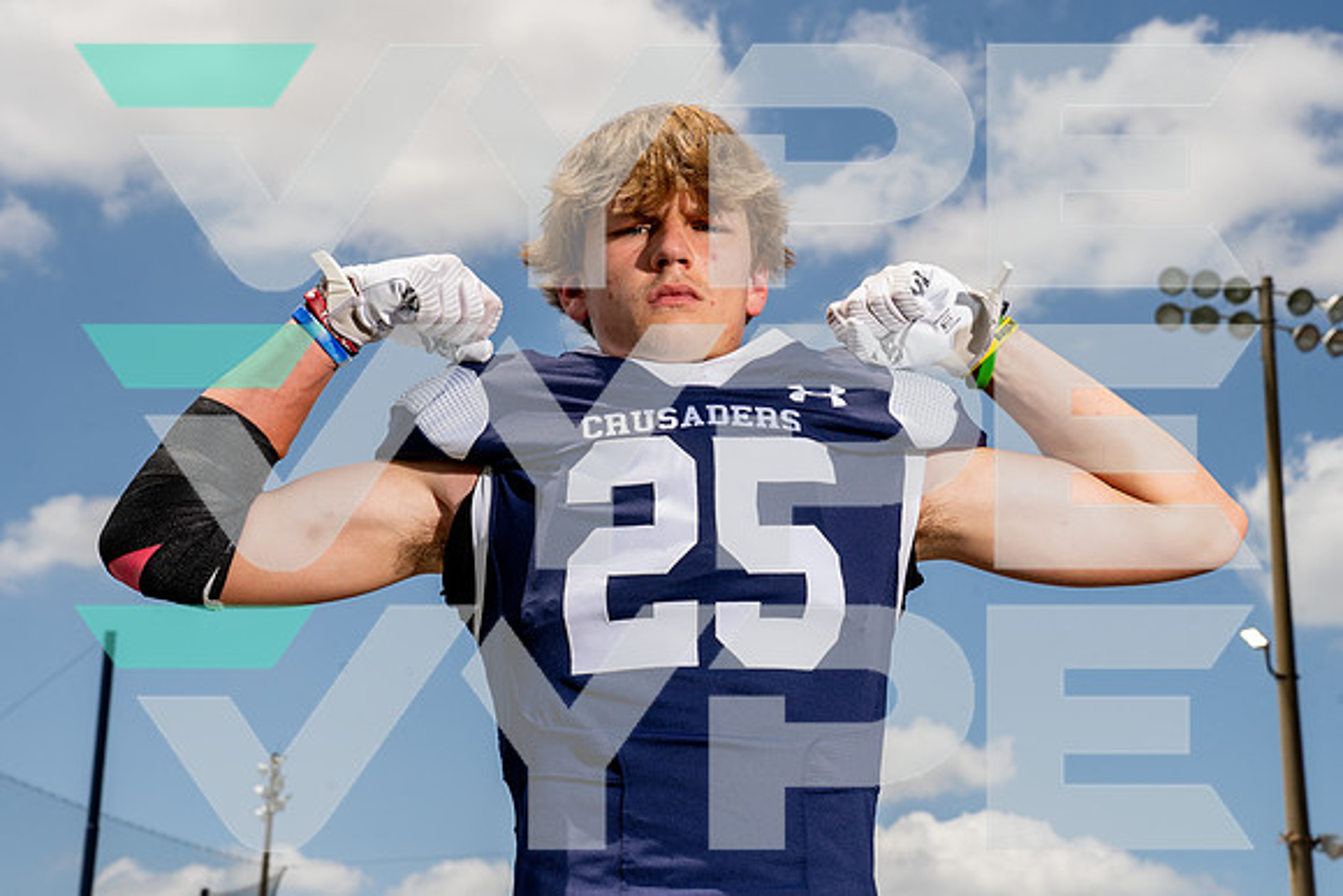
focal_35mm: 73
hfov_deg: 27.5
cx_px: 662
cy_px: 445
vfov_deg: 18.6
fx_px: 2740
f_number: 11
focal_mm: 70
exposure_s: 1/250
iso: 100
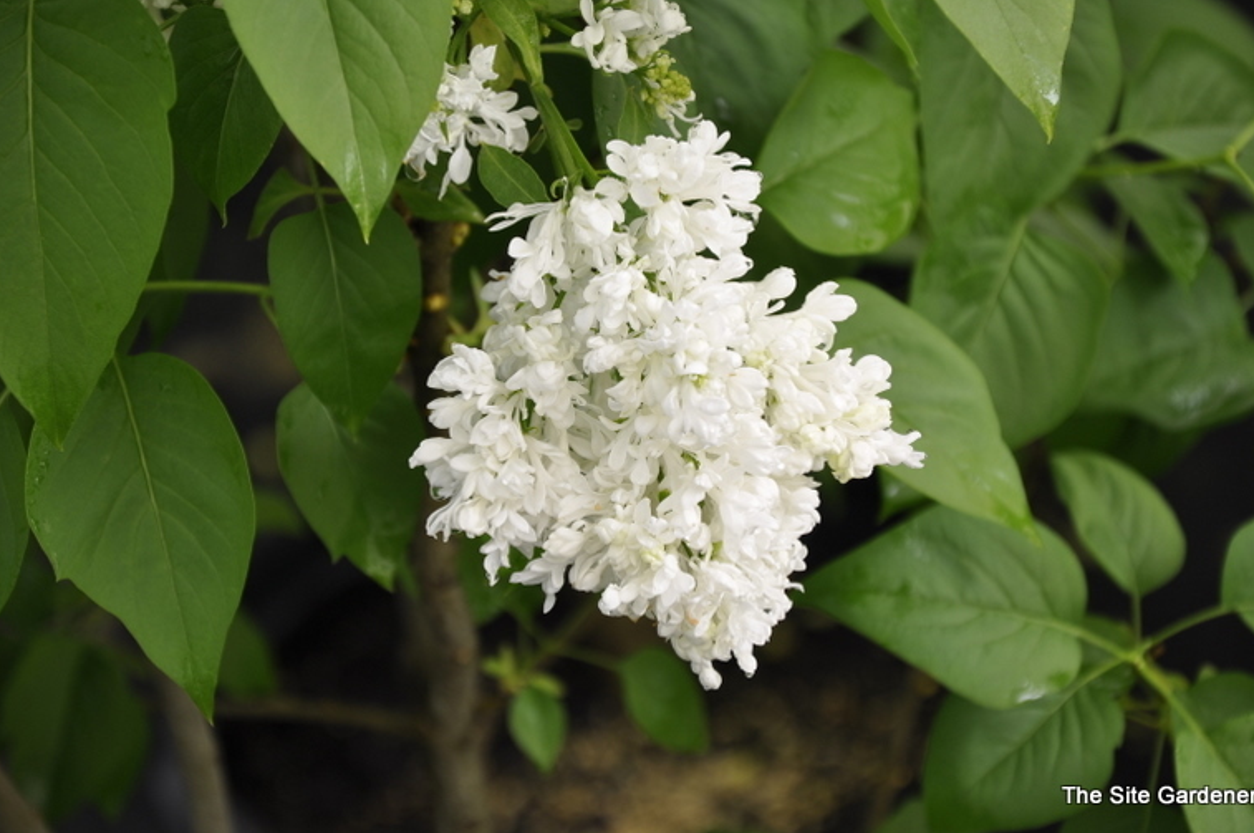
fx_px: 5794
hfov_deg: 12.4
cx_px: 628
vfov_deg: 8.2
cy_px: 396
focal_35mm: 167
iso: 200
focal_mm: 105
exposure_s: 1/160
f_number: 6.3
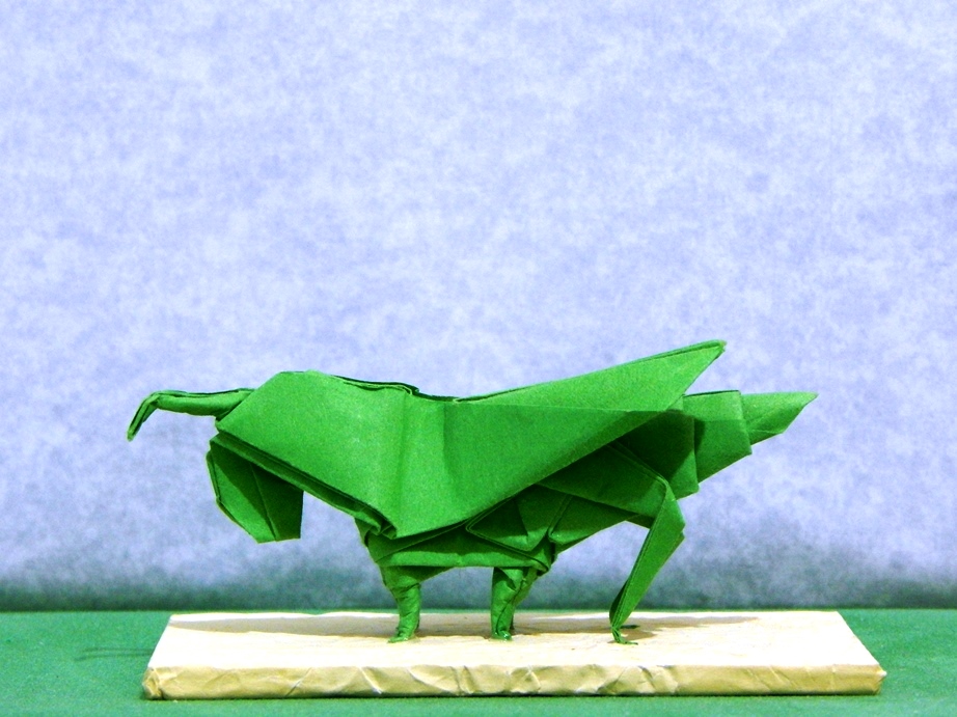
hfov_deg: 12.2
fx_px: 4478
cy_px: 358
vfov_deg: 9.2
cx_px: 478
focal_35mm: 162
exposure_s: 1/10
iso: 800
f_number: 5.1
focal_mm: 28.7
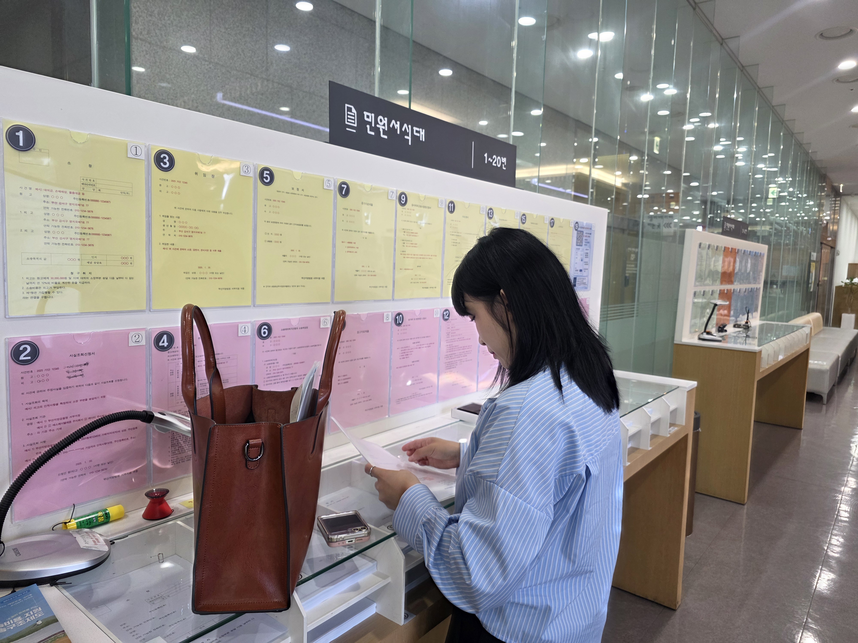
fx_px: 570
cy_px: 322
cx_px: 429
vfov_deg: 58.9
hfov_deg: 73.9
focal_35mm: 23
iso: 250
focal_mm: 6.3
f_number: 1.7
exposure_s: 1/120
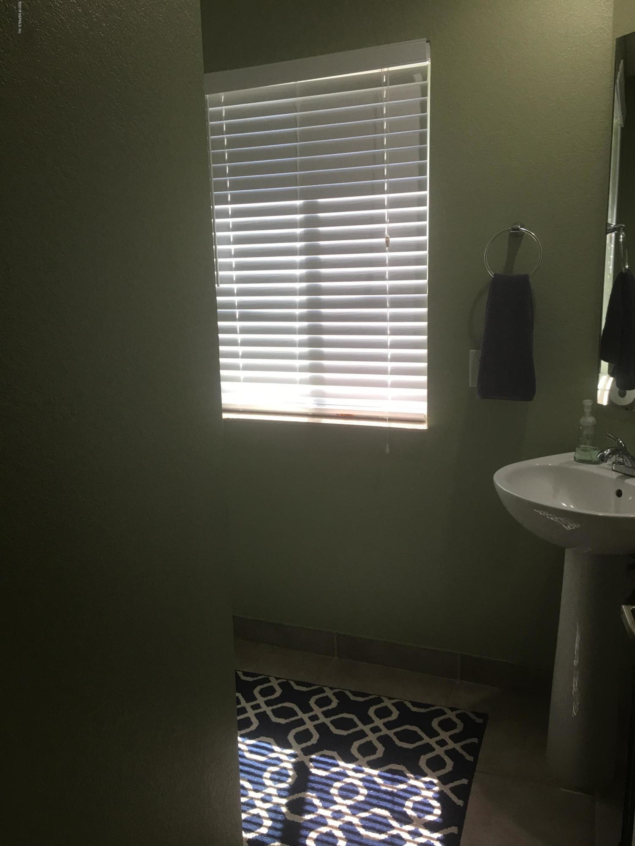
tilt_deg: -10.1
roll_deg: +1.2
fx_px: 709
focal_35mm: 29
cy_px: 423
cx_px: 318
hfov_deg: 48.2
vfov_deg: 61.7
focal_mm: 4.15
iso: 25
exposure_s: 1/40
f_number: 2.2
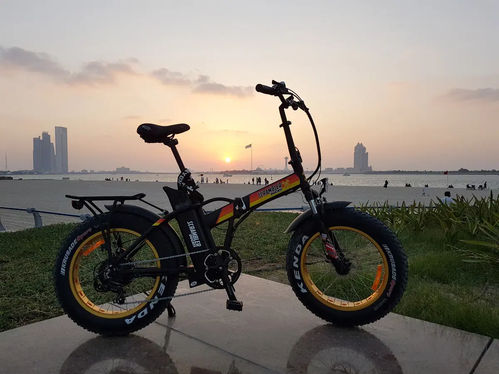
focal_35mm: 26
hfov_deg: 67.3
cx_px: 250
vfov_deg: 53.1
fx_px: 375
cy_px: 187
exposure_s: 1/602
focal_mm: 4.2
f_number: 1.7
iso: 40
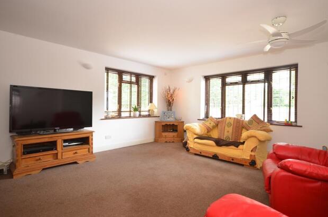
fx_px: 173
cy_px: 105
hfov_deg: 87.0
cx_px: 170
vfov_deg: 64.3
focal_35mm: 19
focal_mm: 12
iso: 200
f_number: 5
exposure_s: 1/2.5
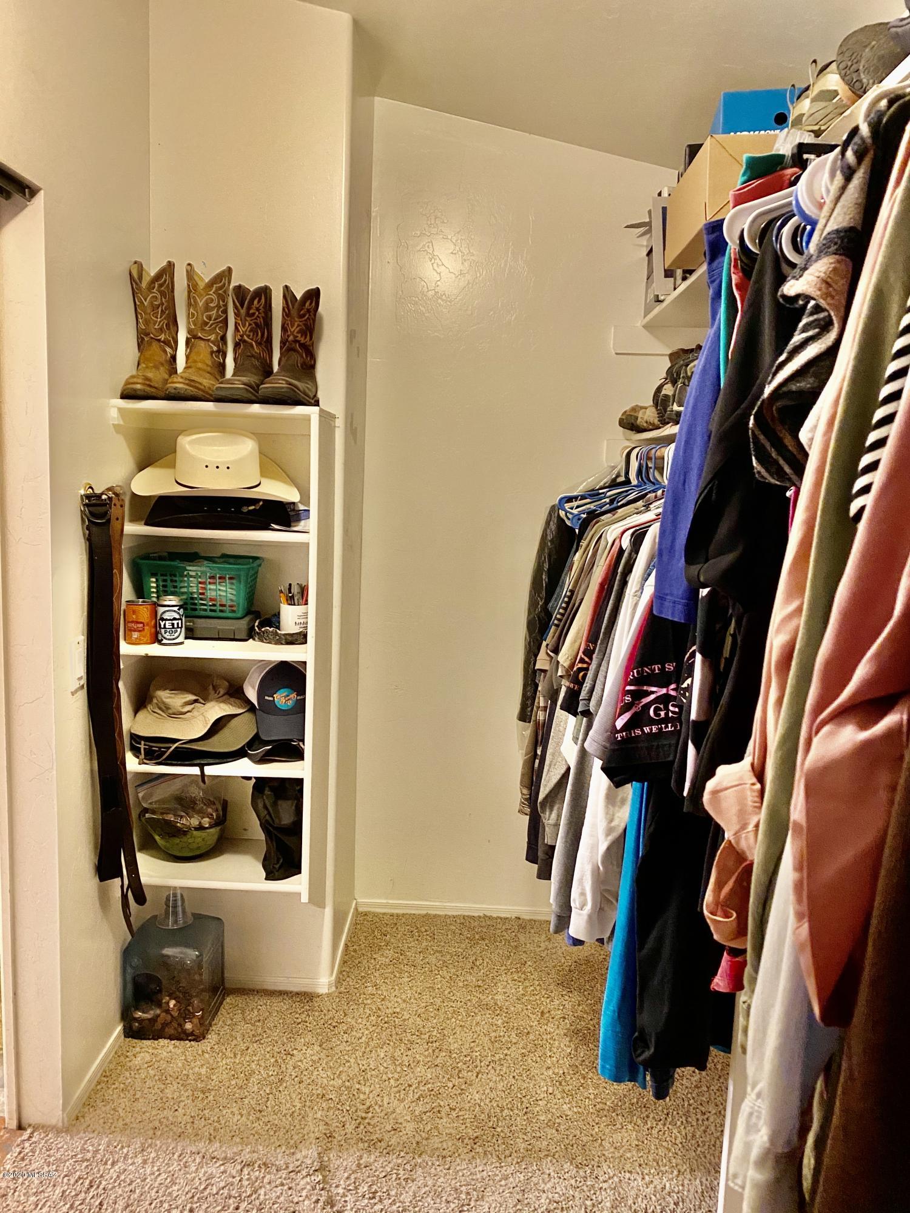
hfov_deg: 53.1
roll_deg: -3.1
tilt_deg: -6.9
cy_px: 606
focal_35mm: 26
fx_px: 911
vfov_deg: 67.3
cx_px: 455
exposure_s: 1/30
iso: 500
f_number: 1.8
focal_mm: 4.25
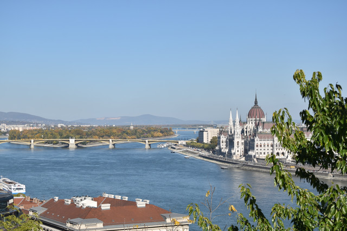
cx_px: 174
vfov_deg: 16.6
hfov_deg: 24.6
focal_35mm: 82
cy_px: 116
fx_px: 795
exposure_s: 1/500
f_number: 8
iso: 100
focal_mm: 55
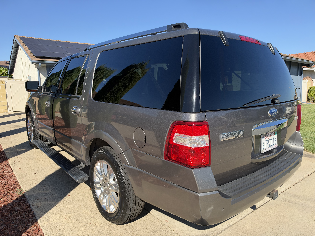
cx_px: 158
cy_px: 118
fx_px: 218
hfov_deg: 71.6
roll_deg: +1.1
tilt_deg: -6.4
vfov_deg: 56.8
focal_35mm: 24
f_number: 1.8
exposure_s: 1/2415
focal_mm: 6.93
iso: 80
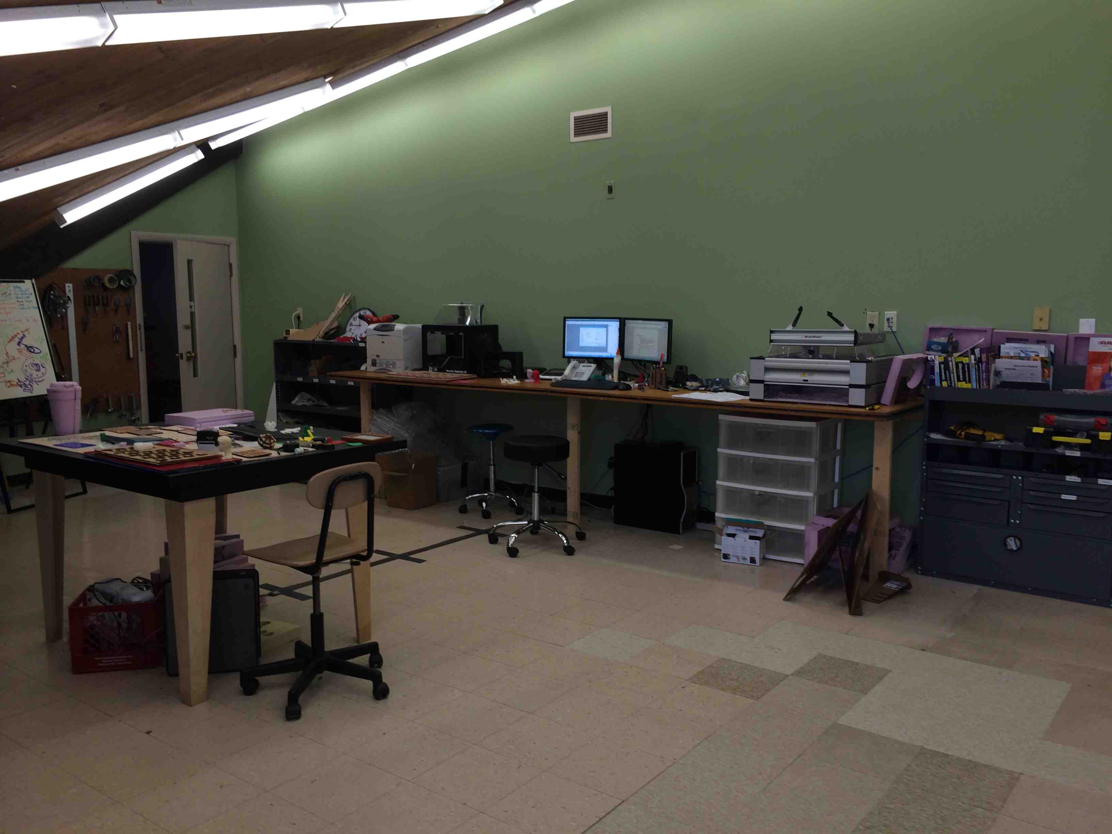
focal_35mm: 30
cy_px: 417
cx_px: 556
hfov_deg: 60.0
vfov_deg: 46.8
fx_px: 964
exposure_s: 1/30
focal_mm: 4.12
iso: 40
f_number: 2.2
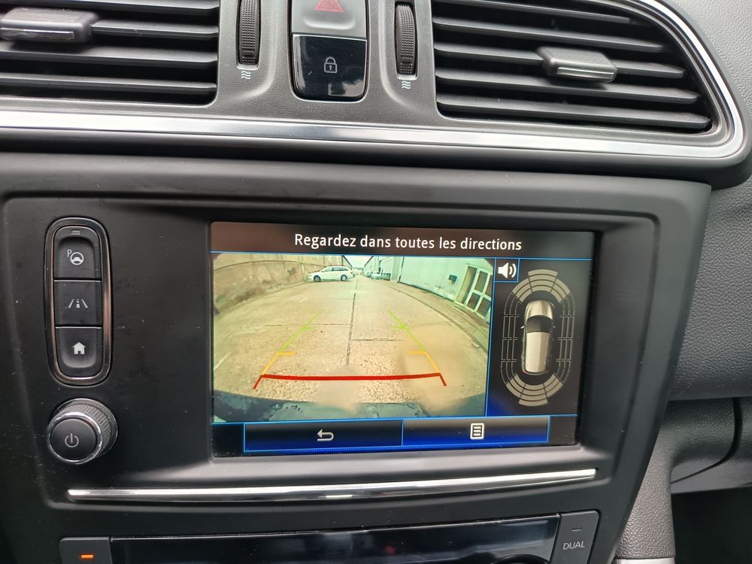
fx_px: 521
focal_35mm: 24
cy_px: 282
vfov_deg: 56.8
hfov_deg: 71.6
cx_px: 376
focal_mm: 5.24
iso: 242
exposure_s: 1/50
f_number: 1.7
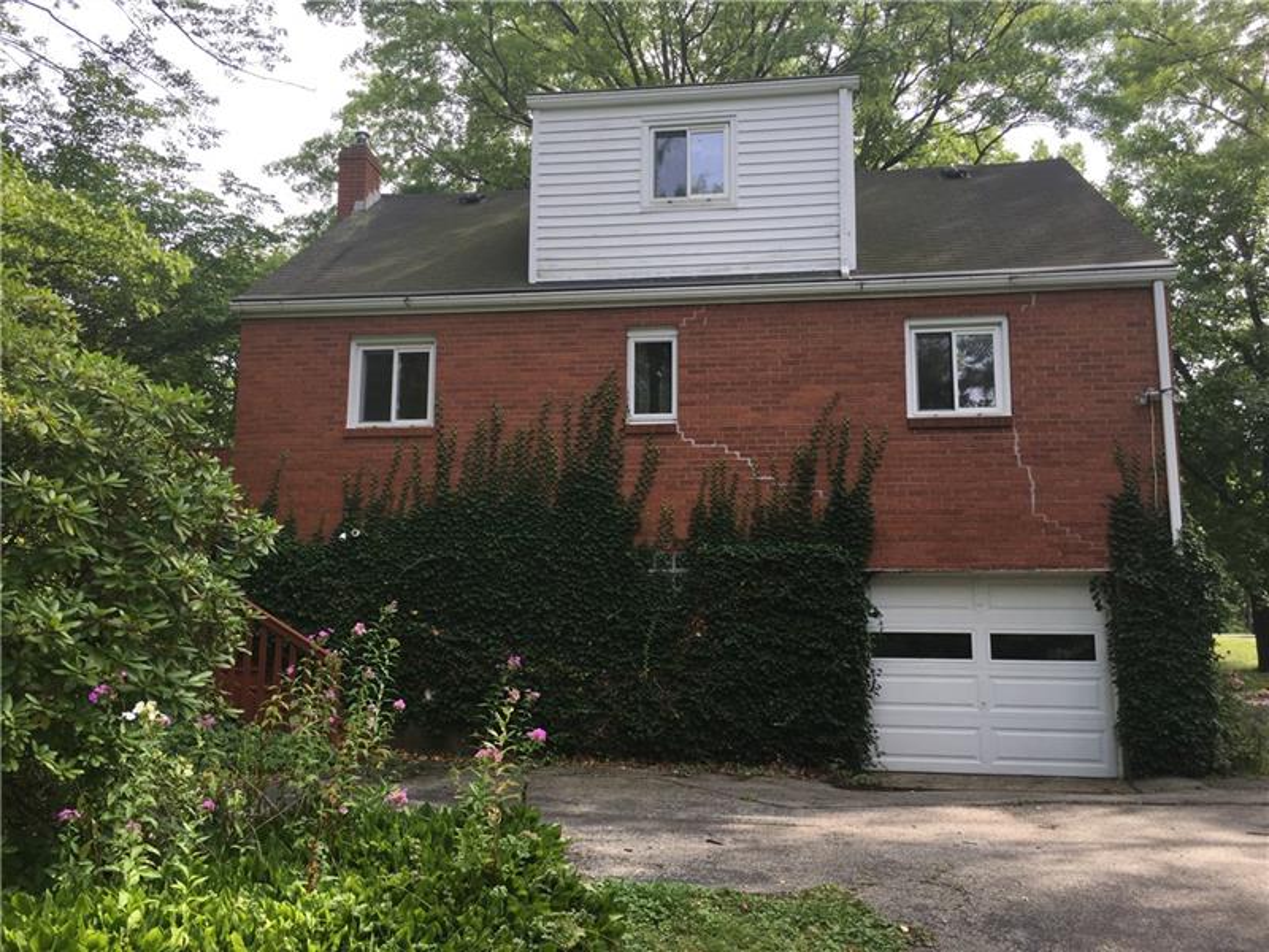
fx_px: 1063
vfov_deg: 48.2
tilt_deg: +10.1
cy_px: 476
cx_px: 634
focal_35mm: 29
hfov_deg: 61.7
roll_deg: -0.2
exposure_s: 1/377
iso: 25
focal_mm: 4.15
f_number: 2.2
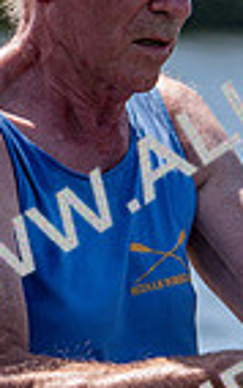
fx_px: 11315
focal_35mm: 1070
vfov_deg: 2.0
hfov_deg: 1.2
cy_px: 343
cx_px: 208
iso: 320
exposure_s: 1/2000
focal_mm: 257
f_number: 5.6
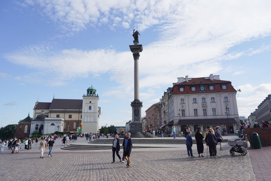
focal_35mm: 24
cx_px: 136
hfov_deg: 73.7
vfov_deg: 53.1
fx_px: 181
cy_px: 90
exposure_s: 1/100
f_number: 14
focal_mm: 24
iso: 100
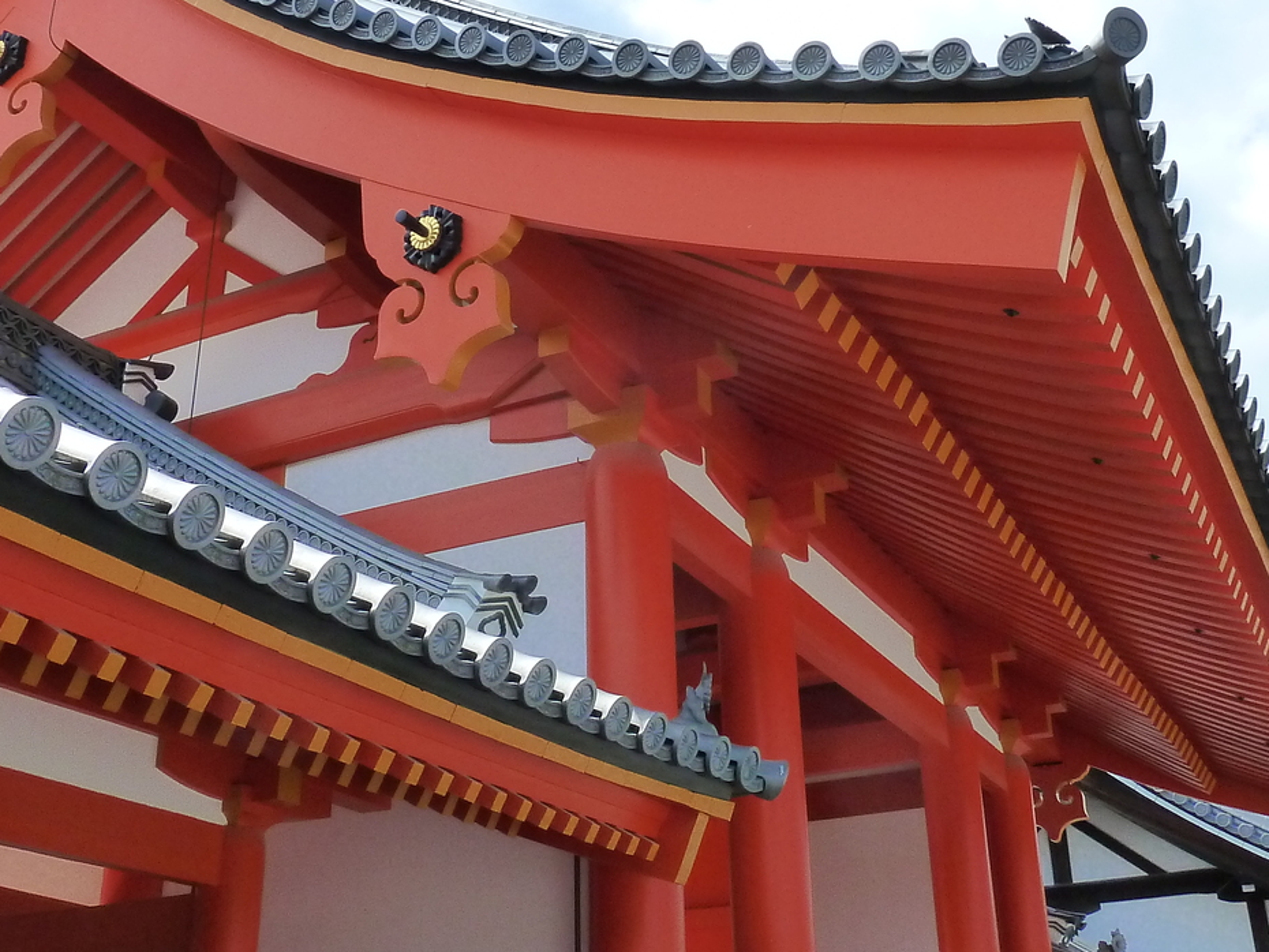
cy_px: 381
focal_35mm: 43
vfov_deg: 33.5
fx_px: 1577
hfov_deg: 43.8
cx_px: 614
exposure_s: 1/400
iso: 200
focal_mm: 4.1
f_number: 4.5
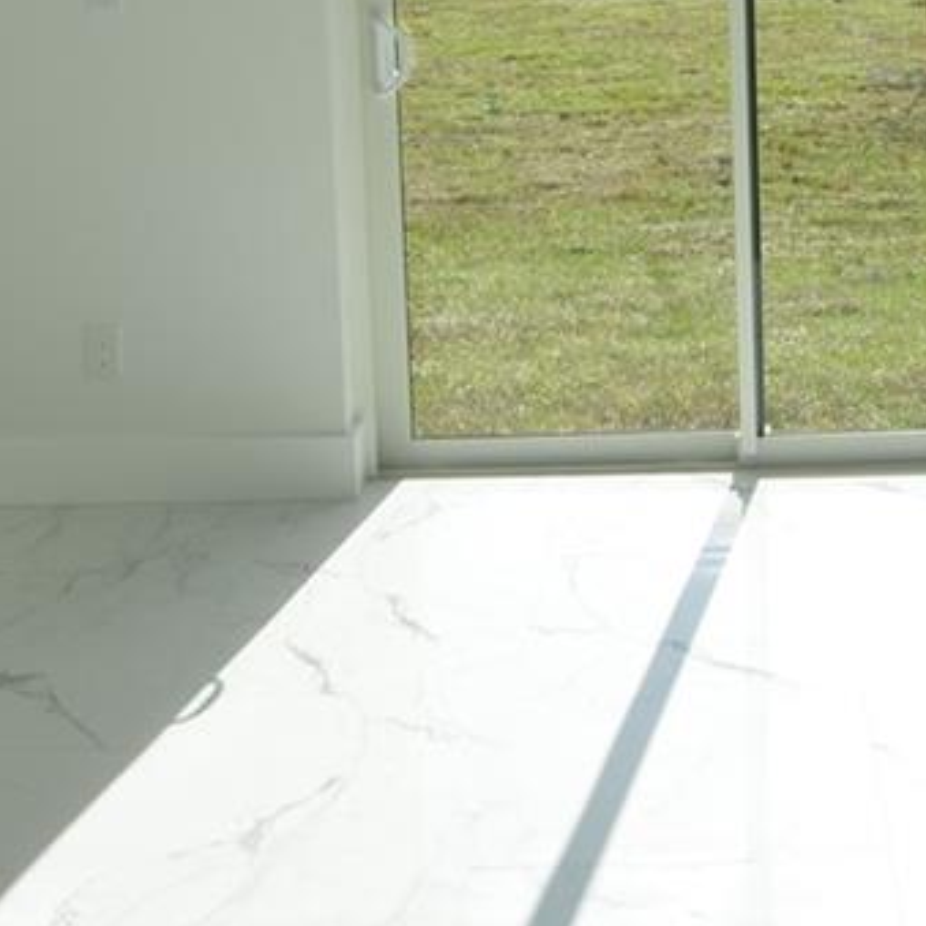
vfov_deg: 26.7
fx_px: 1816
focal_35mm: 60
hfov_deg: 27.8
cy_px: -48
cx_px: 778
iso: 200
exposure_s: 1/250
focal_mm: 10
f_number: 8
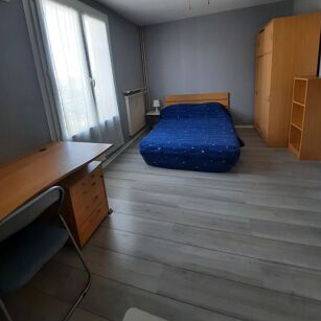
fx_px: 168
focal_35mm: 16
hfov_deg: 87.4
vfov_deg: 85.6
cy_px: 119
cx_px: 159
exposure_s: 1/50
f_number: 2.2
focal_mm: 1.74
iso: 160
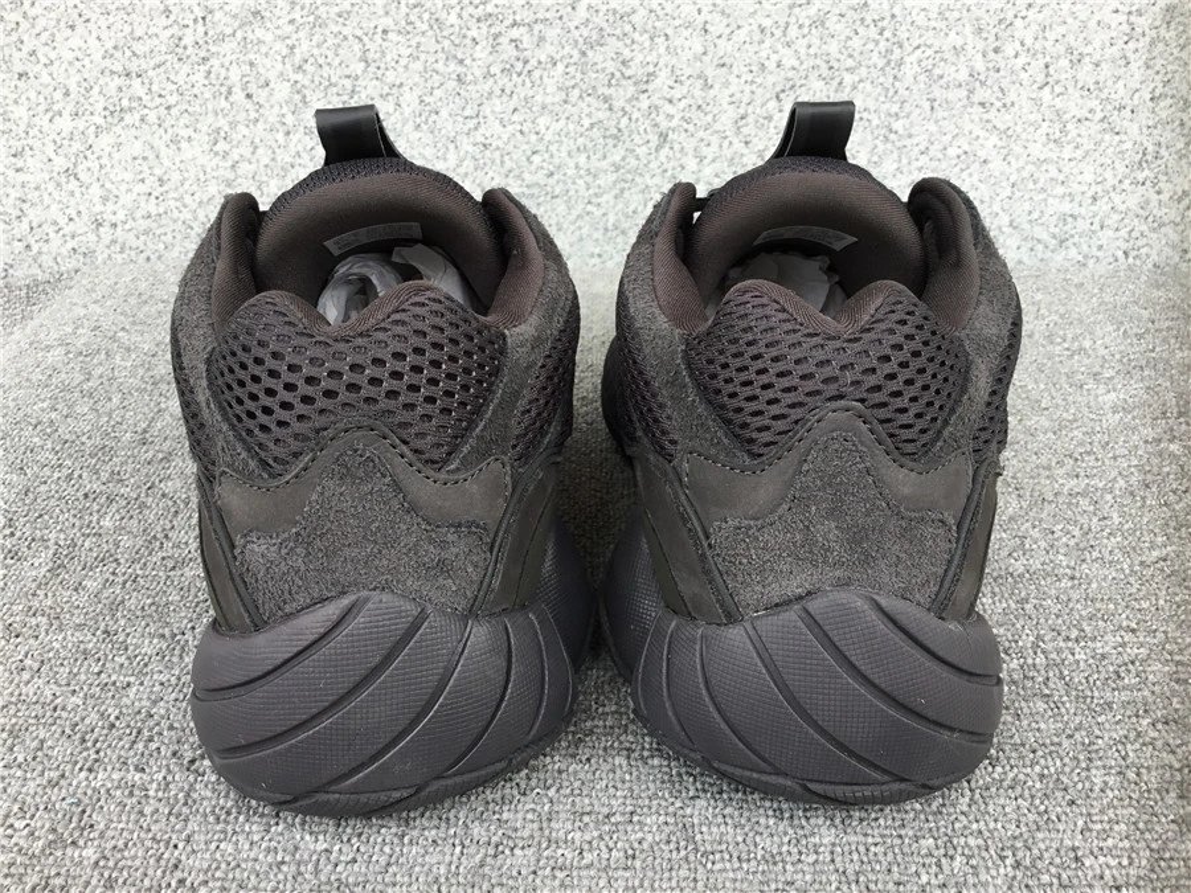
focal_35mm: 31
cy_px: 446
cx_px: 596
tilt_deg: -29.0
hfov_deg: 58.4
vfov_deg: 45.4
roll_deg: +0.0
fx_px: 1067
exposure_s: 1/115
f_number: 2.4
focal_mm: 3.3
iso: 25
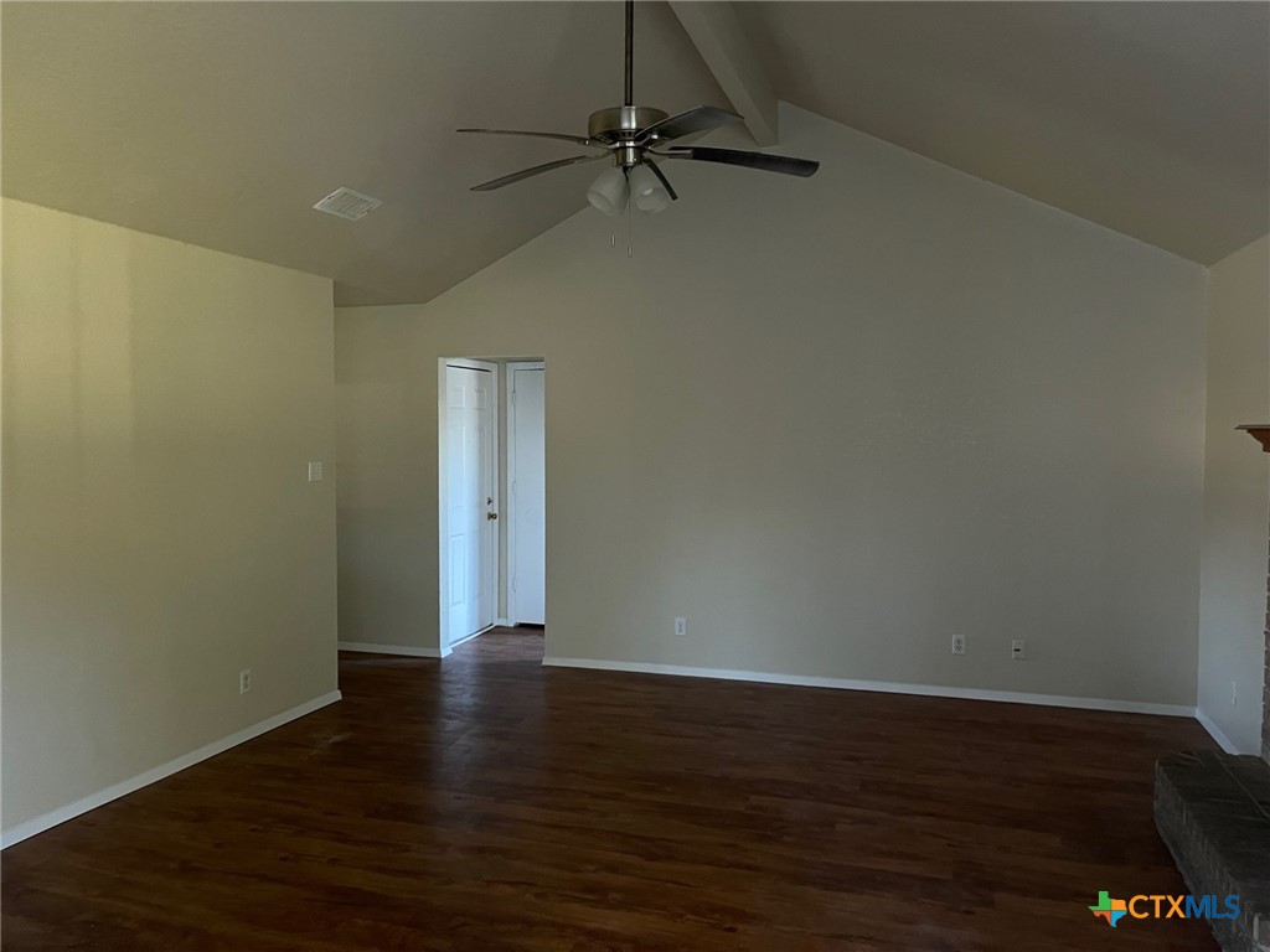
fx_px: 954
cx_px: 635
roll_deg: +1.2
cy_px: 476
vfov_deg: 53.1
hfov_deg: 67.3
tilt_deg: -0.3
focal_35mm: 26
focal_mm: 5.1
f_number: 1.6
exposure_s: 1/52
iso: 500
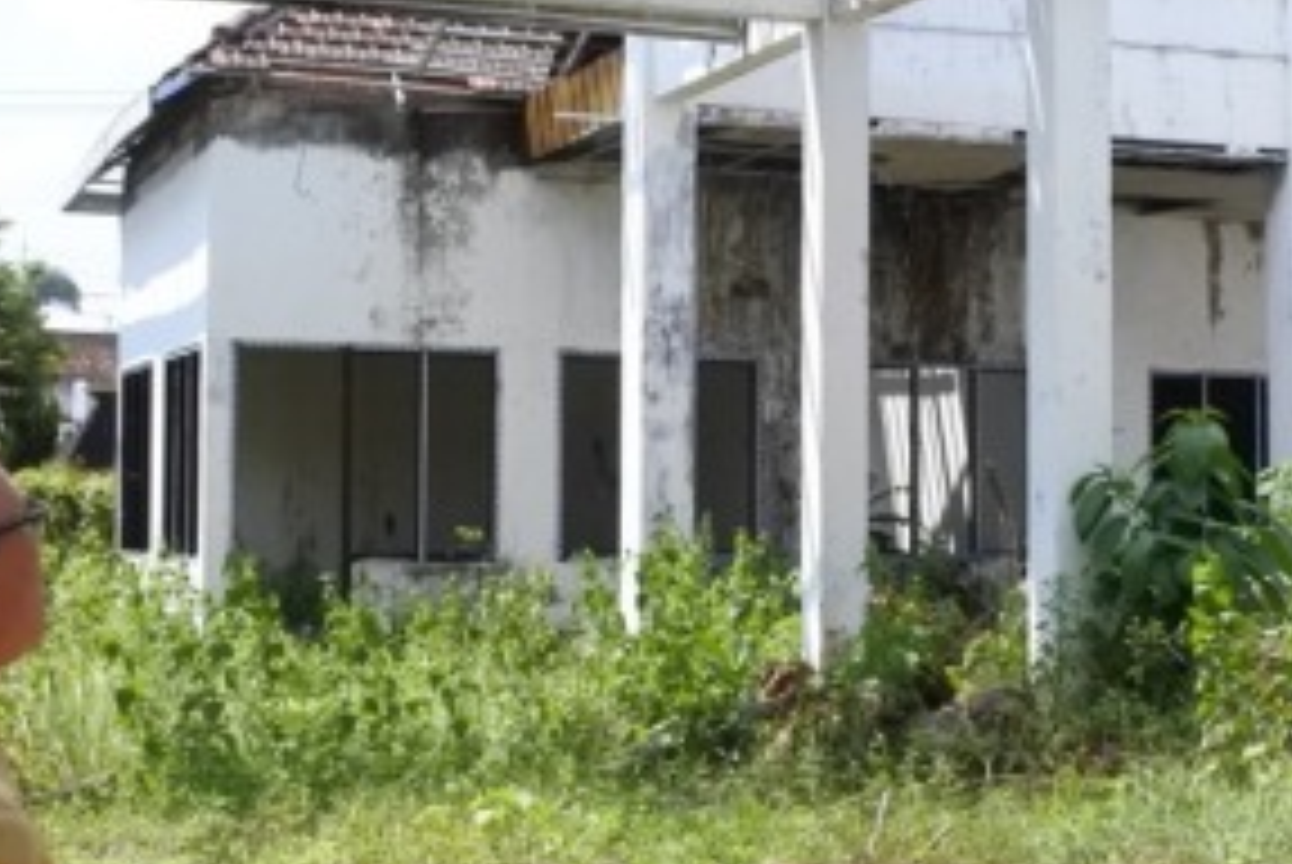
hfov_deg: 31.3
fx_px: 2299
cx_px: 738
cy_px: 369
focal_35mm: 64
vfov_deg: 21.3
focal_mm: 10
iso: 1600
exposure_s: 1/4000
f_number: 5
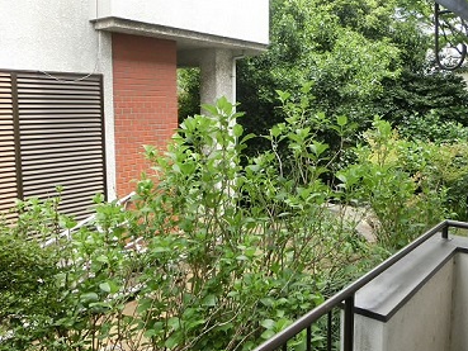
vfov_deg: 42.9
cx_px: 311
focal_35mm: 33
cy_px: 150
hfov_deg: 54.3
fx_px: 446
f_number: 3
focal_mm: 4.24
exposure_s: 1/250
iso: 80
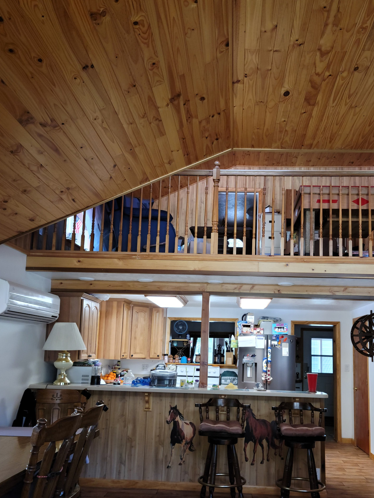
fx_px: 490
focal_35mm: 34
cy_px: 282
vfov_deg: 53.8
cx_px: 219
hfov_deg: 41.7
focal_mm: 5.9
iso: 200
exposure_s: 1/40
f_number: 2
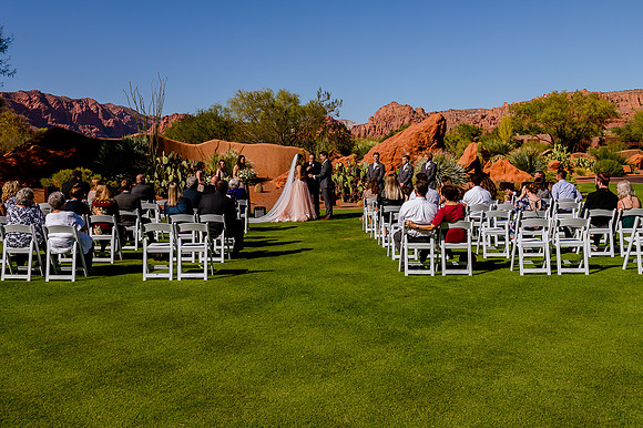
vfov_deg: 37.4
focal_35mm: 35
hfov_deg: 54.1
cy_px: 163
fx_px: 628
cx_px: 292
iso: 125
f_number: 10
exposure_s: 1/320
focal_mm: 28
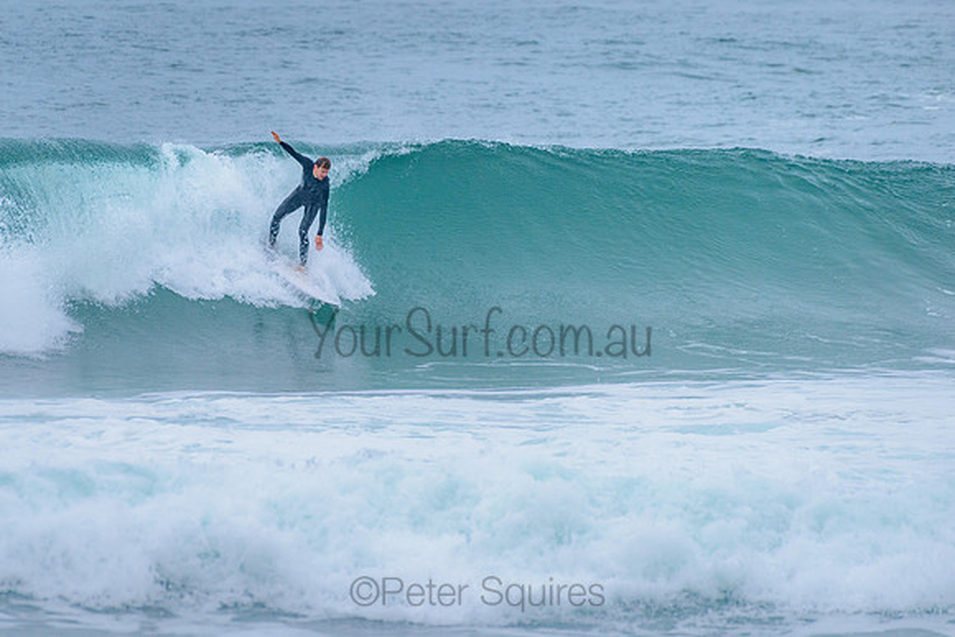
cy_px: 247
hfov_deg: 3.4
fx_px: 16237
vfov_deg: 2.2
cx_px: 371
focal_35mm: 612
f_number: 5.6
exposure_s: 1/2000
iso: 1000
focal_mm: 500
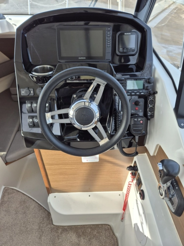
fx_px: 163
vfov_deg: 73.9
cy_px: 123
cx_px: 92
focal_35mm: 23
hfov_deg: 58.9
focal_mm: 5.4
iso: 25
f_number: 1.8
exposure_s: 1/481
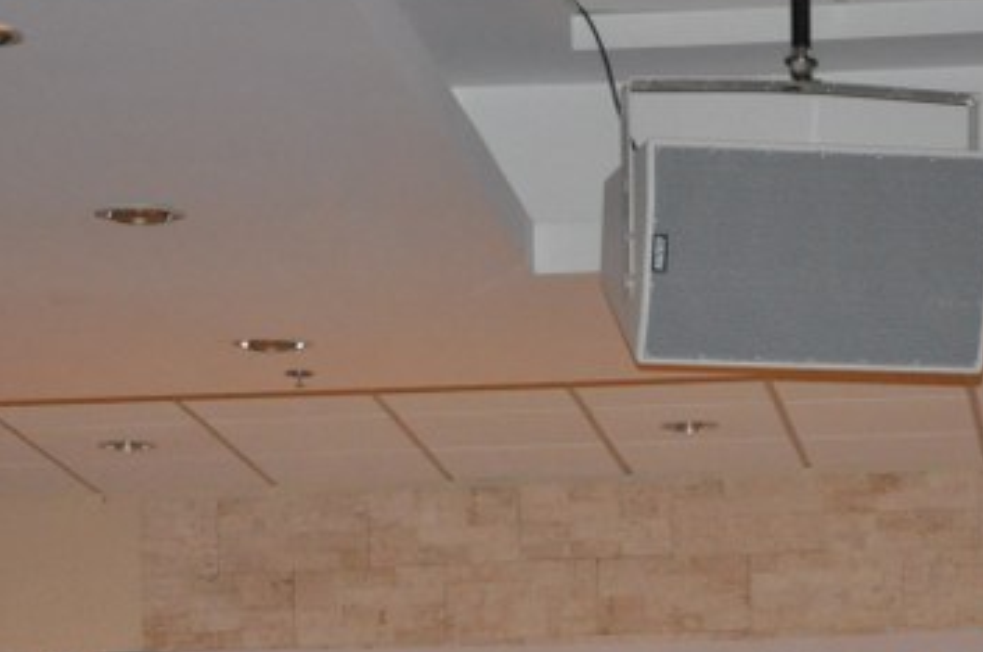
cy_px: 816
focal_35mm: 174
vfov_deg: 7.8
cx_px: 707
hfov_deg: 11.8
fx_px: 4743
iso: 1600
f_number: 4.8
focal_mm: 40
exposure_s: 1/60
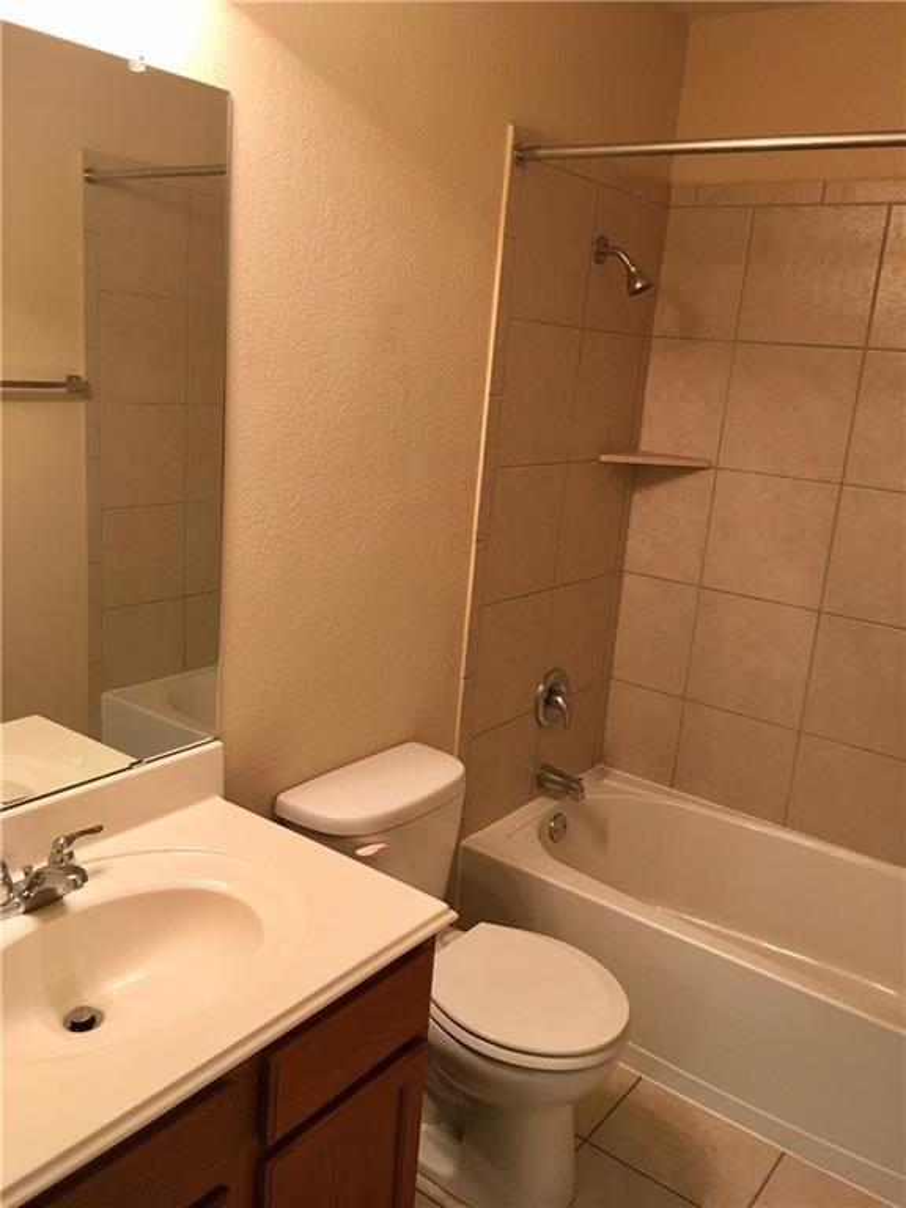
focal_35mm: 29
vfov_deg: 61.7
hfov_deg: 48.2
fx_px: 1012
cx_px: 453
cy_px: 604
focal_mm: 4.15
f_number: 2.2
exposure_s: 1/30
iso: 100
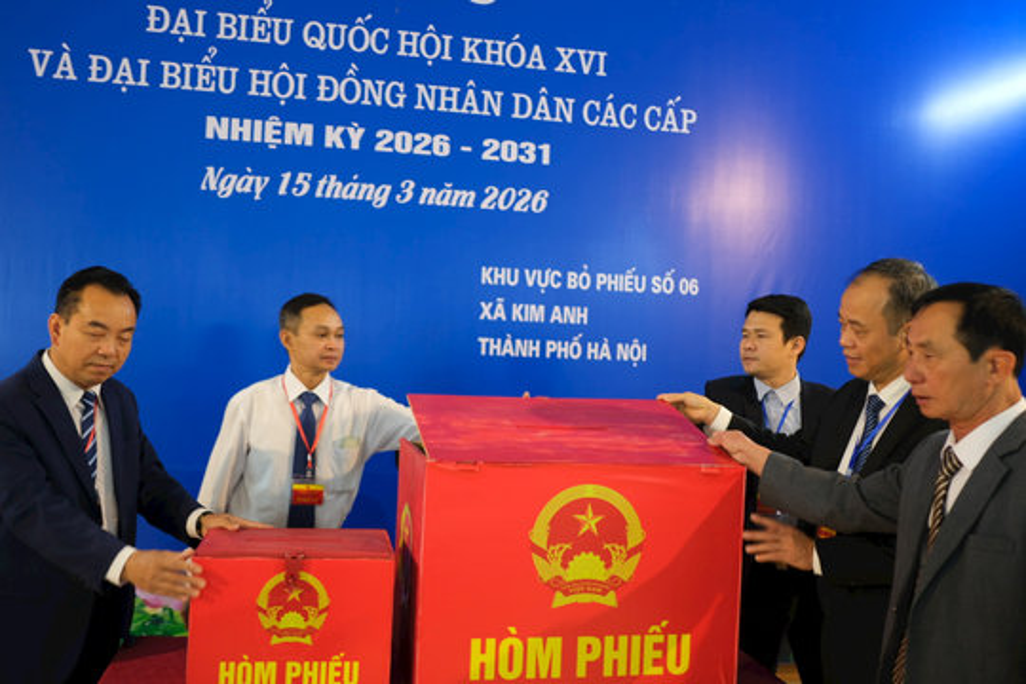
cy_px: 342
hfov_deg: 54.4
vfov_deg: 37.9
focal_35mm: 35
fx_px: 997
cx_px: 513
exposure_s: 1/60
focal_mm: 23
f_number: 2
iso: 640
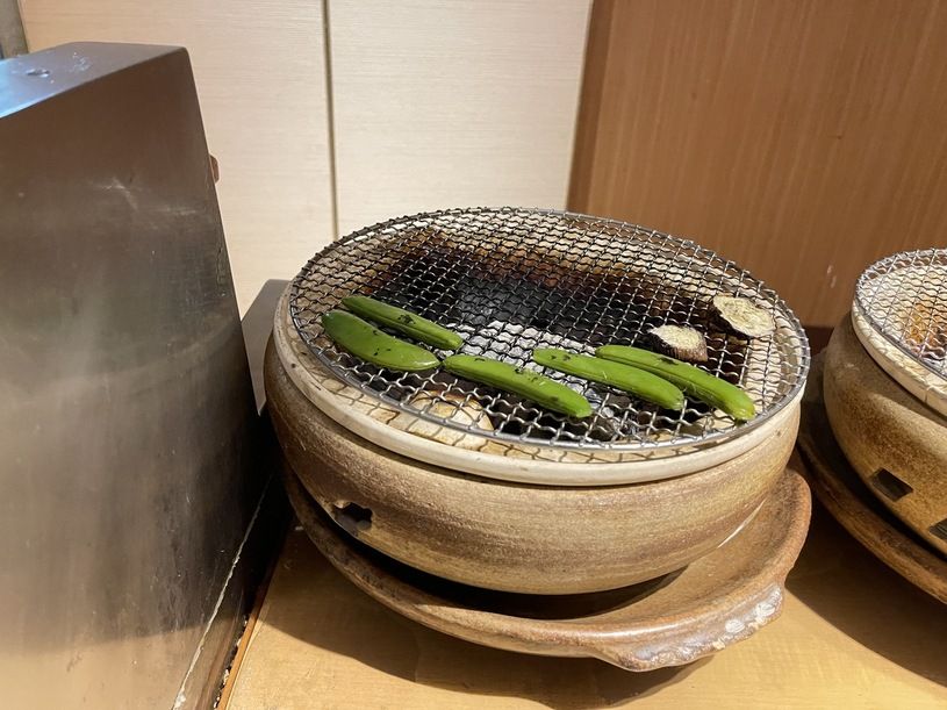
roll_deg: -3.3
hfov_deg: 69.4
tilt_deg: -31.2
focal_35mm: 25
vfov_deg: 54.9
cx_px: 474
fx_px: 684
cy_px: 355
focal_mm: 5.1
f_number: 1.6
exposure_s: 1/60
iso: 500
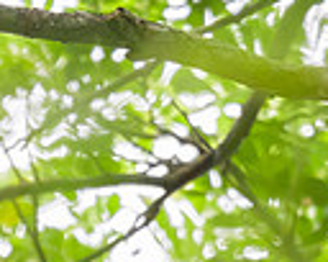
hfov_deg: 0.5
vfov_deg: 0.4
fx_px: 39013
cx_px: 560
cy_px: -156
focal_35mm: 4025
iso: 1400
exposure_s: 1/1250
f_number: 4
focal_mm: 560
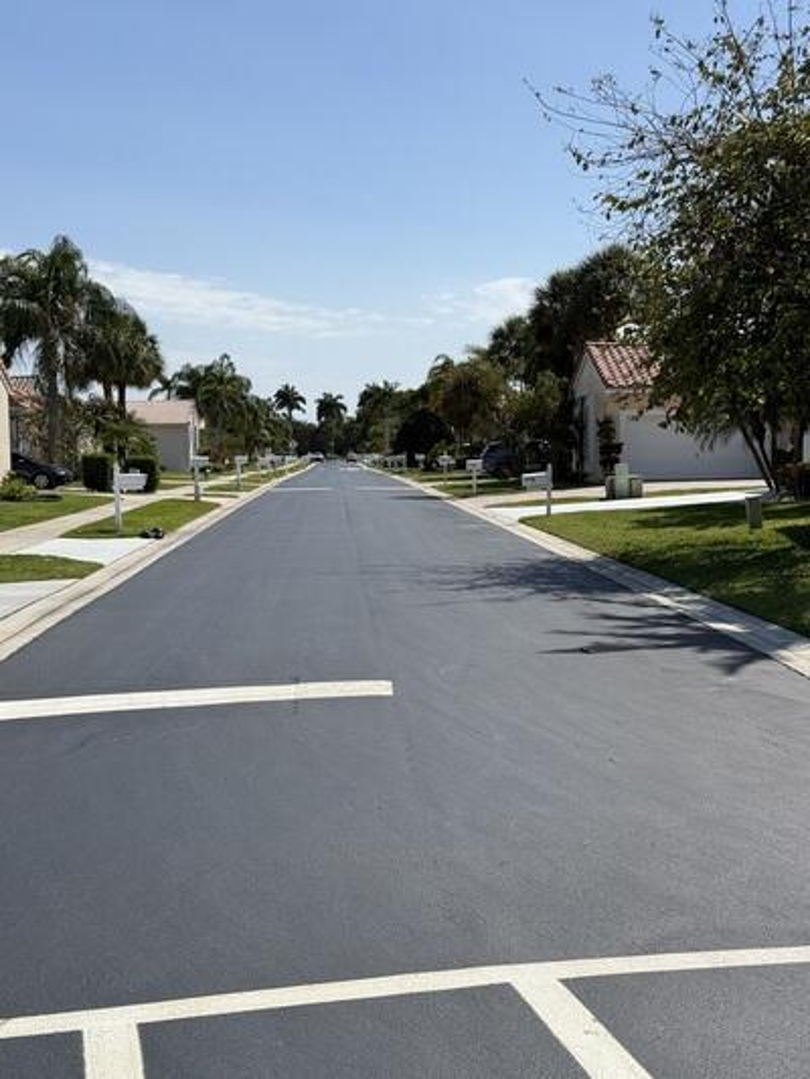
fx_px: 1497
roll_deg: +1.0
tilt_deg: -3.0
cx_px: 405
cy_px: 540
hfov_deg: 30.3
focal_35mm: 48
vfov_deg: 39.6
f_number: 1.78
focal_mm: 6.76
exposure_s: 1/7143
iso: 64
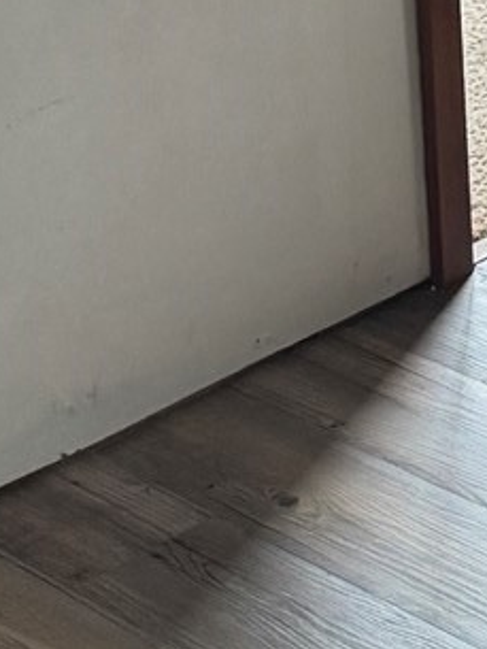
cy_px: -602
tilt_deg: -12.6
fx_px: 3018
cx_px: 1059
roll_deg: +2.2
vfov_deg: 11.2
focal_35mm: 161
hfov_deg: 8.6
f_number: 1.78
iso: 200
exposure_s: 1/121
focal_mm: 6.76
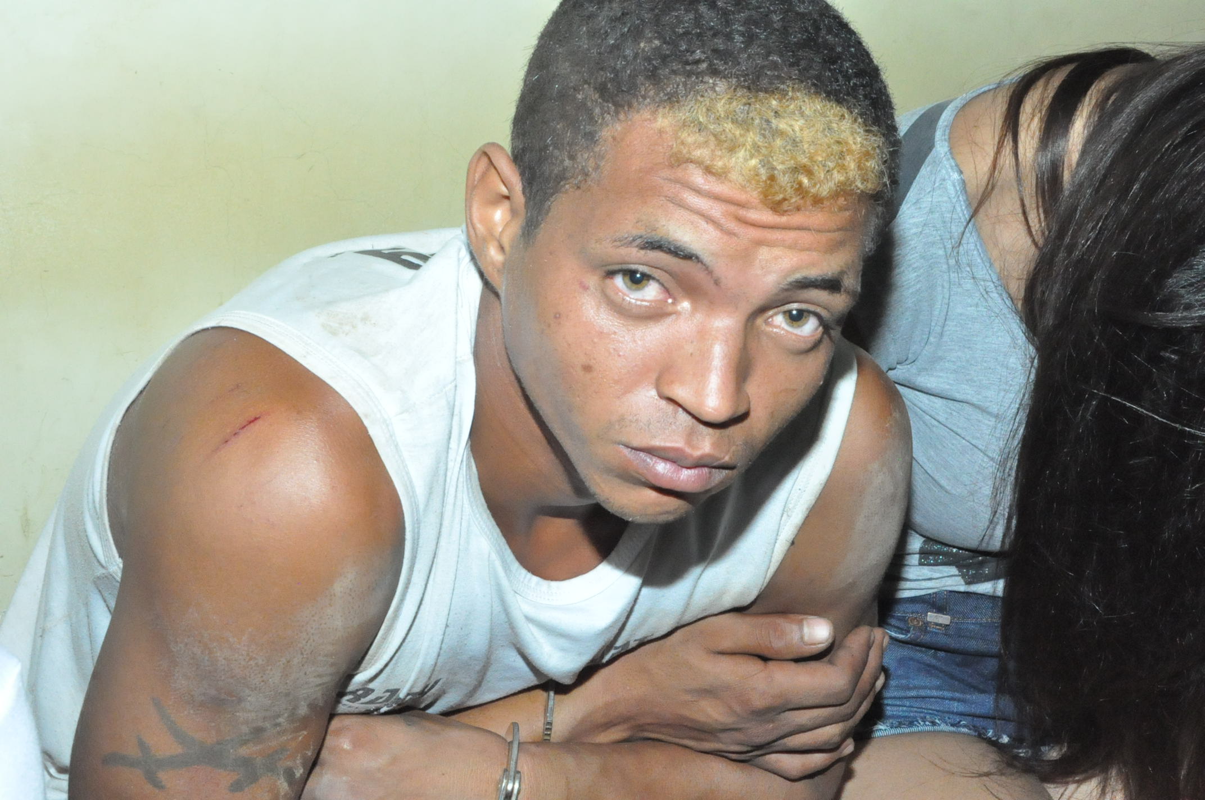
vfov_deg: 21.5
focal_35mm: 63
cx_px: 602
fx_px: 2106
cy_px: 400
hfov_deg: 31.9
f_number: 14
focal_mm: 42
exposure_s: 1/160
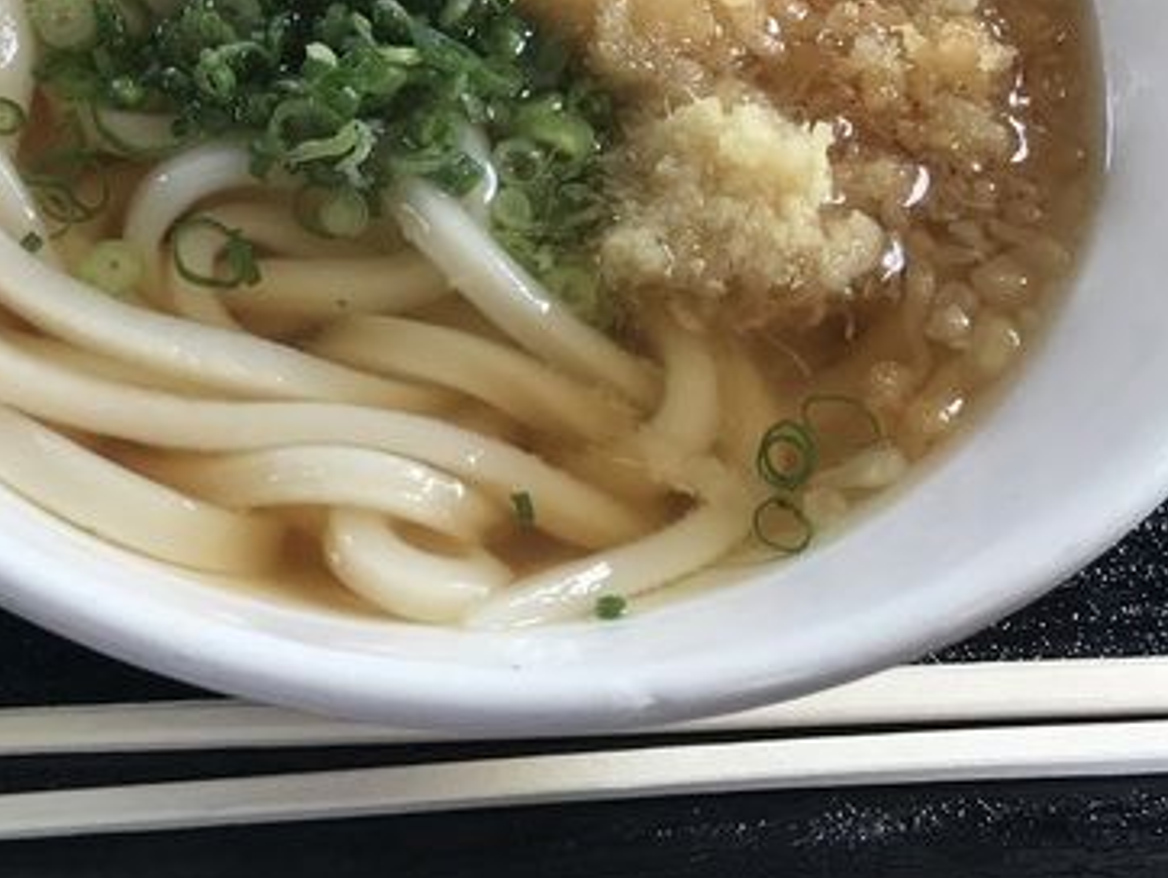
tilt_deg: -52.9
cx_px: 18
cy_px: 76
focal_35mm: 63
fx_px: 2127
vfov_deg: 22.7
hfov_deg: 28.9
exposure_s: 1/120
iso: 32
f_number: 1.8
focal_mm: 3.99
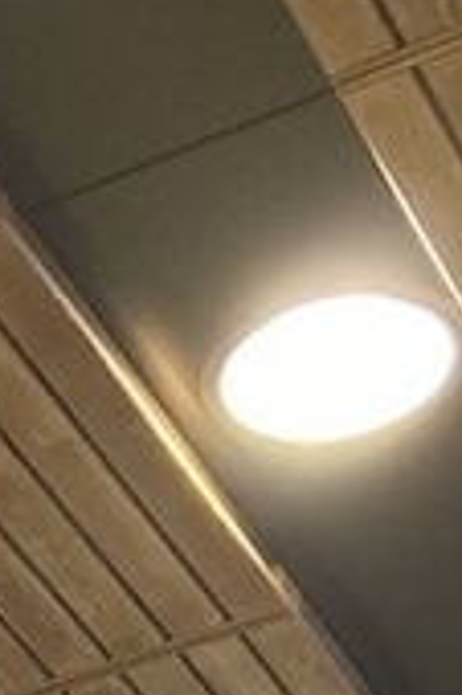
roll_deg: +1.1
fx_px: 3973
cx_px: -572
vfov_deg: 8.4
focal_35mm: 206
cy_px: 2097
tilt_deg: +13.0
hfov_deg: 6.4
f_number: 1.8
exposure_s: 1/50
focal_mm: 3.99
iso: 160
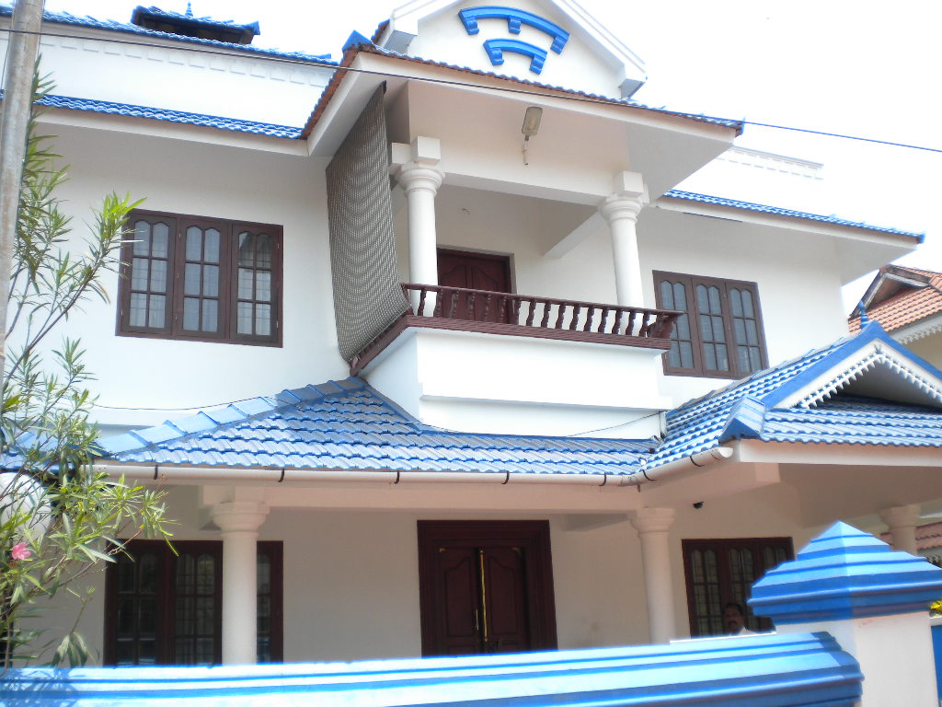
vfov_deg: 40.7
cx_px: 471
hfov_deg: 52.6
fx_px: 952
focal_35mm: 35
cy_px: 354
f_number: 4.6
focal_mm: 6.3
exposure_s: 1/242
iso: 80
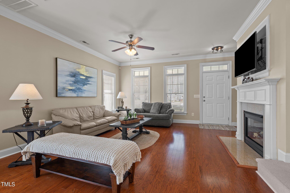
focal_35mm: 16
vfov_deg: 73.7
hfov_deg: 96.7
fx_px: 129
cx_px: 145
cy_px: 96
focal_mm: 16
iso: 400
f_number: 8
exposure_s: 1/6
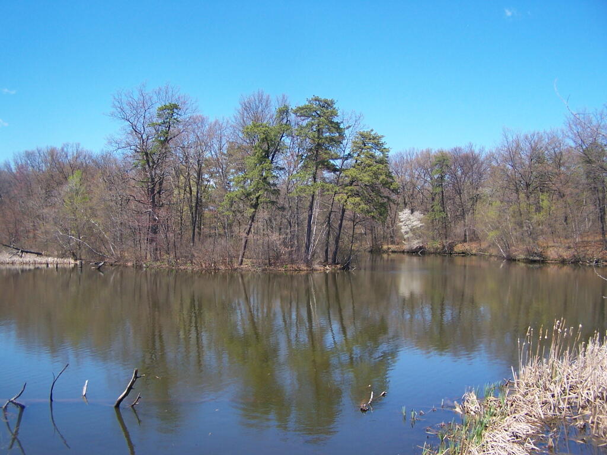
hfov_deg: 49.0
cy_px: 228
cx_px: 304
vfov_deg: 37.7
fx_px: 666
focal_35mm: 38
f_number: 2.8
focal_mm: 6.3
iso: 80
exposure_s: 1/800
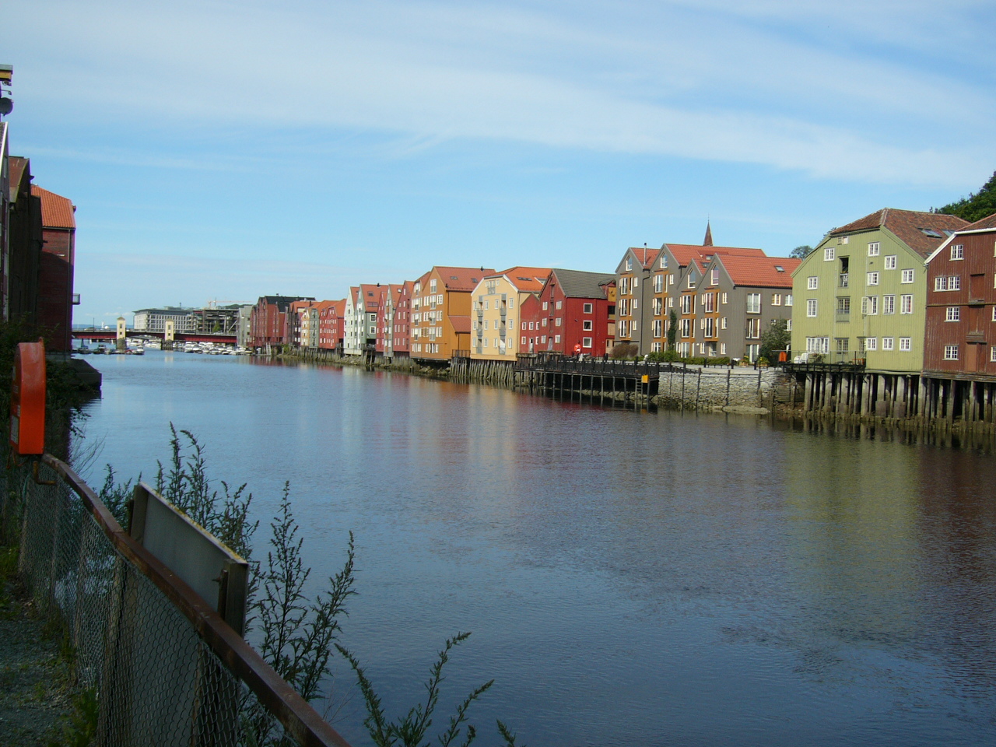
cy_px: 374
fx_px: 1093
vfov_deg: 37.7
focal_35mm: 38
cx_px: 498
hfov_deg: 49.0
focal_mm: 6.3
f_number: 8.3
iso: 50
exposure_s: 1/160
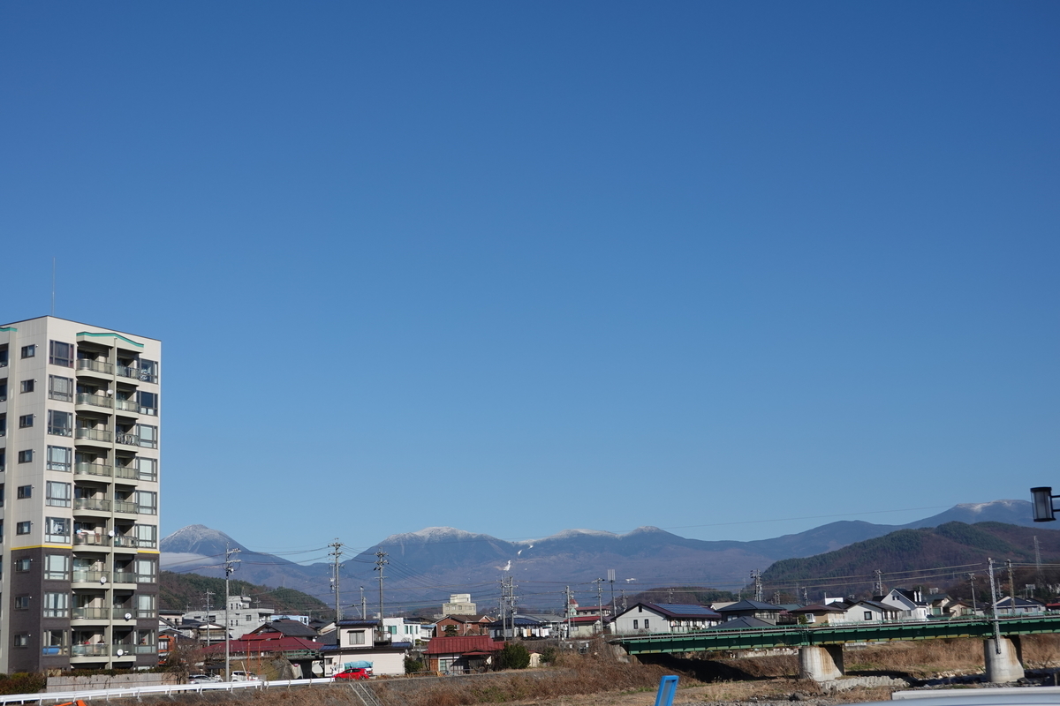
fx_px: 1472
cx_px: 530
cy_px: 353
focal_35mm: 50
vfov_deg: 27.0
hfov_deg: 39.6
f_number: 5.6
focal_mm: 19.03
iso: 125
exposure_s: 1/800
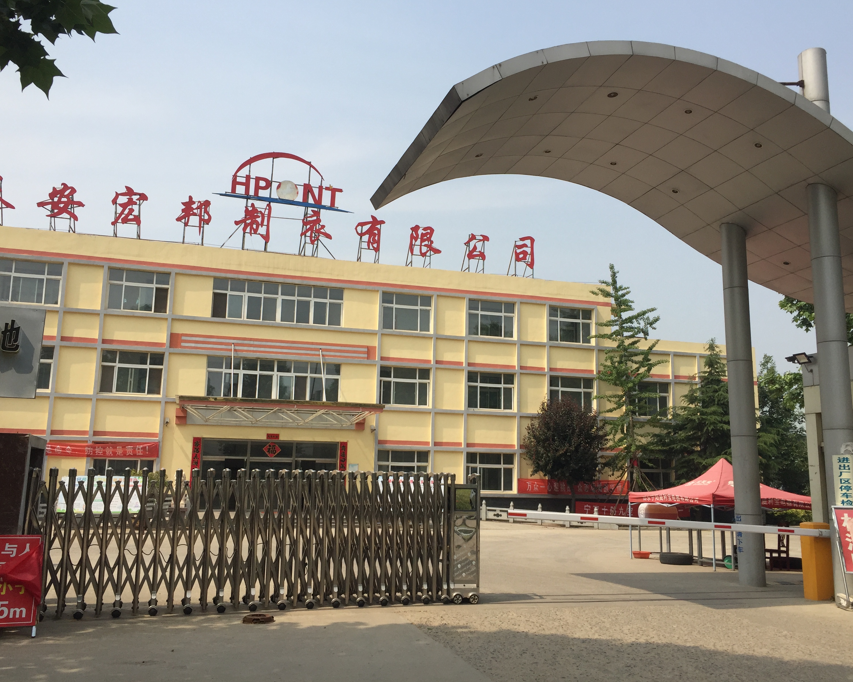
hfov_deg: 57.2
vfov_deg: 47.1
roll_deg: -1.3
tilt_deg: +11.4
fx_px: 783
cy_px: 336
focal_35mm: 31
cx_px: 426
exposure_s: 1/2475
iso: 32
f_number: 2.2
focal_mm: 4.15
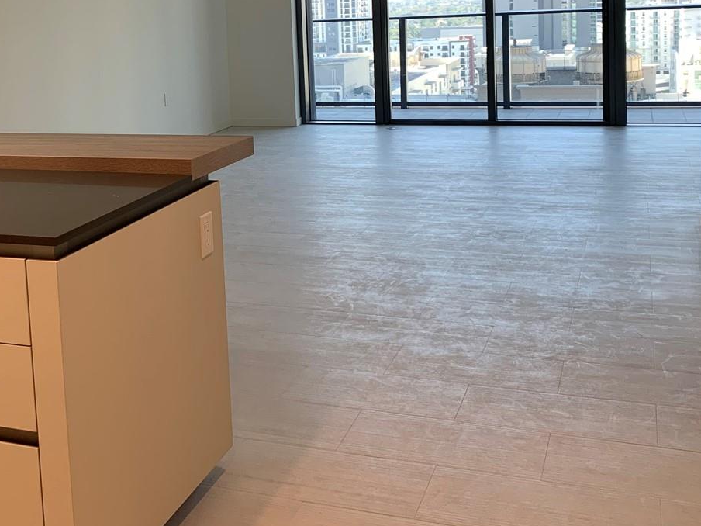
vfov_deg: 30.6
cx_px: 240
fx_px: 932
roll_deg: +2.3
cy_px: 90
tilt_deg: -5.7
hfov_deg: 40.8
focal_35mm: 46
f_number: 1.8
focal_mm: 4.25
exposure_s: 1/120
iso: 40
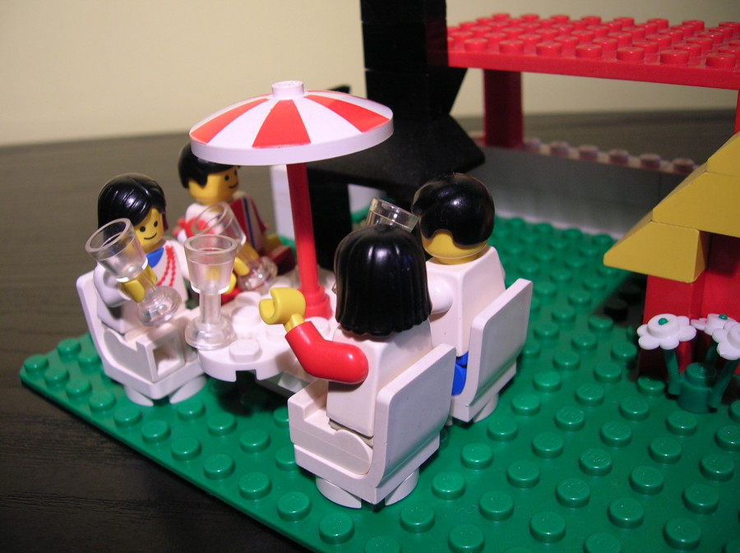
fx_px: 747
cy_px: 276
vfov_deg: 40.6
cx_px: 370
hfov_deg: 52.7
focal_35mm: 35
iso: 50
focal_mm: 5.8
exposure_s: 1/17
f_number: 2.9
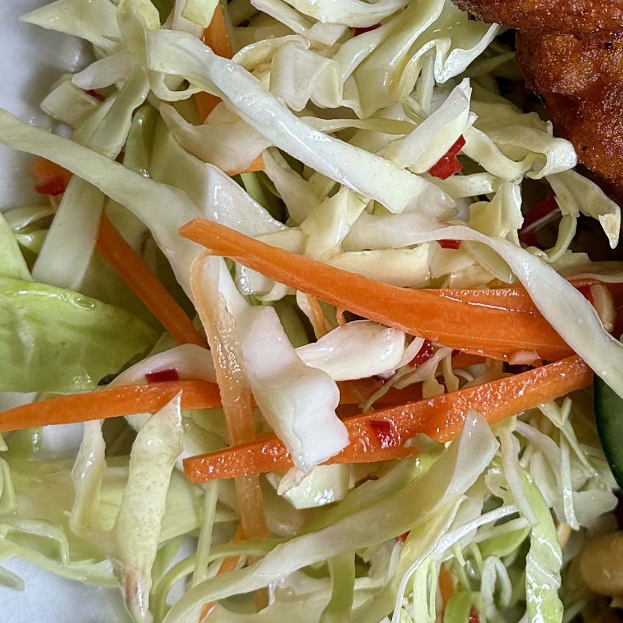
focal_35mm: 109
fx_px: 2219
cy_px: 88
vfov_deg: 15.8
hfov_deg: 15.9
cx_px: 505
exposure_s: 1/121
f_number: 1.78
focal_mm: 6.76
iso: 64
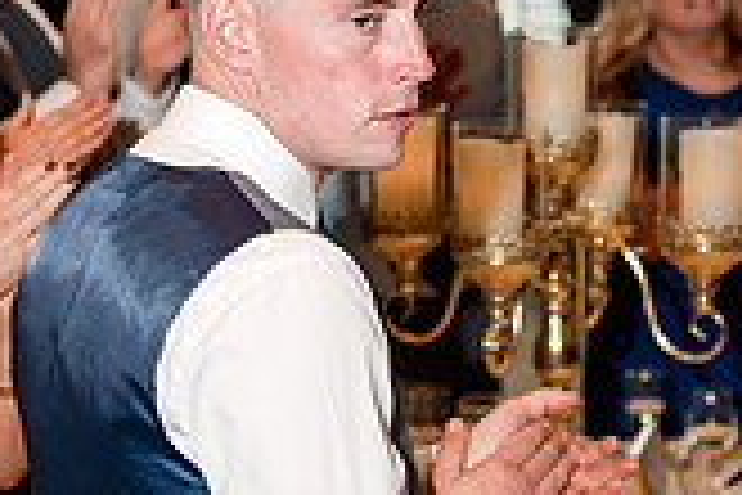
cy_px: 178
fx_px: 2535
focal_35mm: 123
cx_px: 540
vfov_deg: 11.1
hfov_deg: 16.6
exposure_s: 1/200
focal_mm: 35
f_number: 1.8
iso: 200
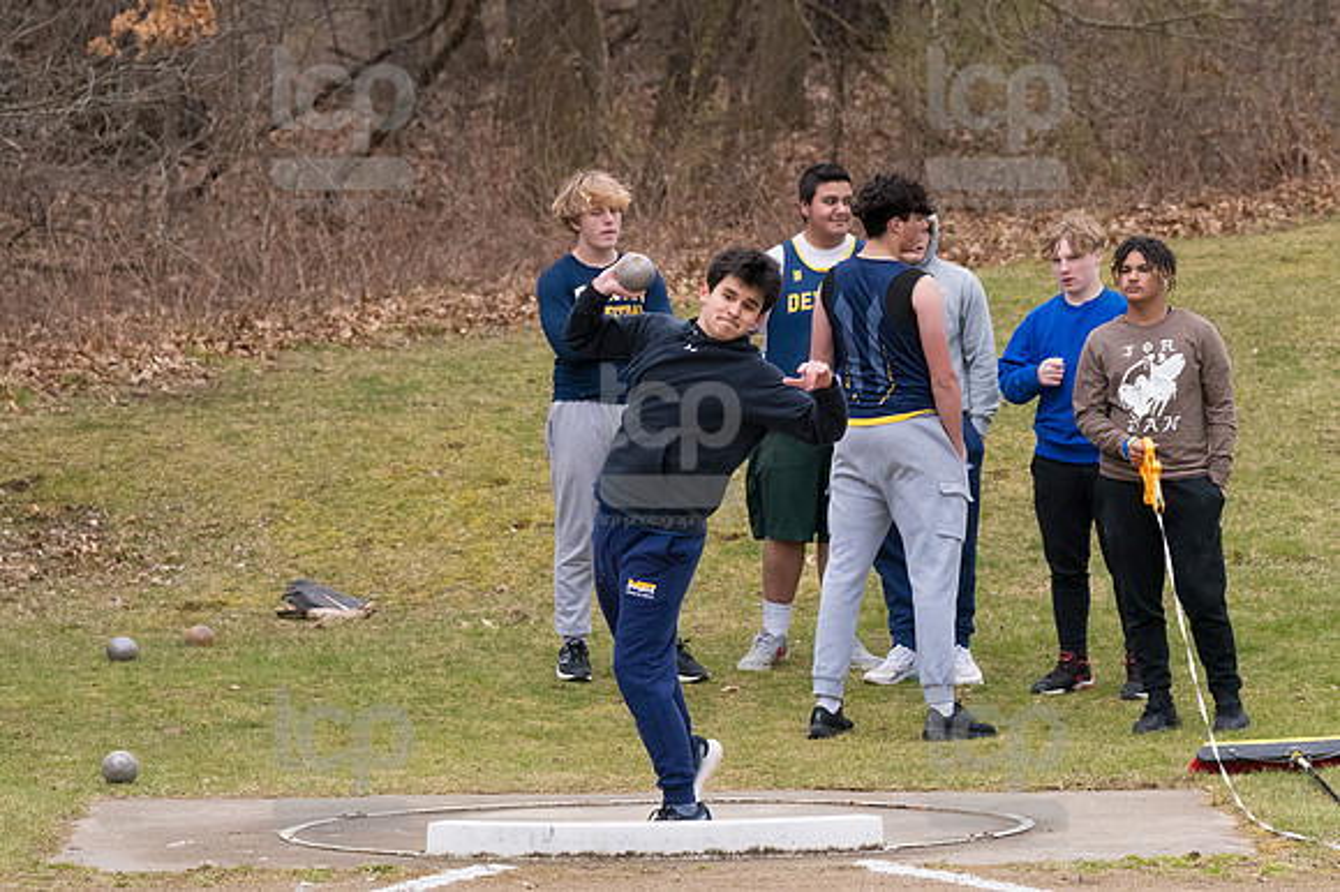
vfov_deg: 6.8
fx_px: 7514
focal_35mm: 202
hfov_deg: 10.2
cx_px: 670
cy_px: 446
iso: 2000
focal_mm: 135
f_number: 5
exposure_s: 1/1600
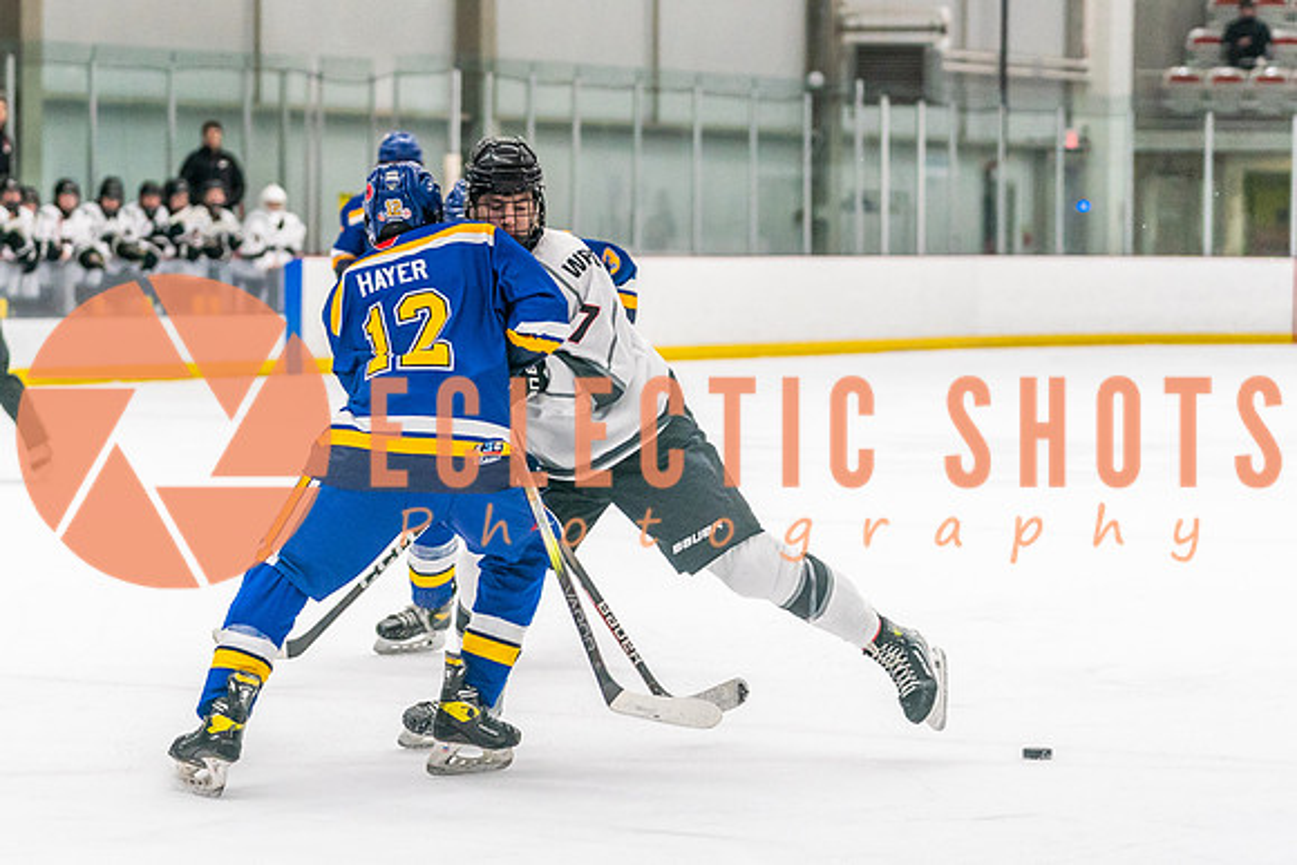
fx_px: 4809
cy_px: 377
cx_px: 505
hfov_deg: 15.3
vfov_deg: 10.3
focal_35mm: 133
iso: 3200
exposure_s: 1/1250
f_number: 2.8
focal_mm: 83
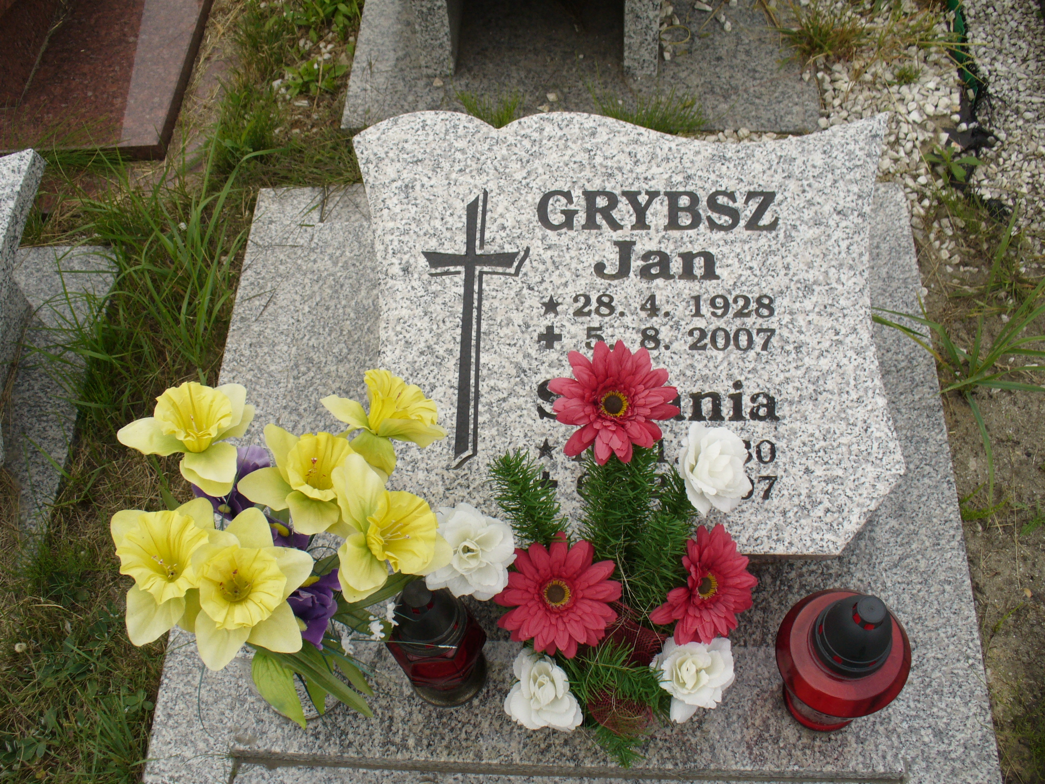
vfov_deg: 38.7
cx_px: 522
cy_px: 392
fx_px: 1117
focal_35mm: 37
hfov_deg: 50.1
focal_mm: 6.1
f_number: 5.6
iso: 80
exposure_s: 1/200
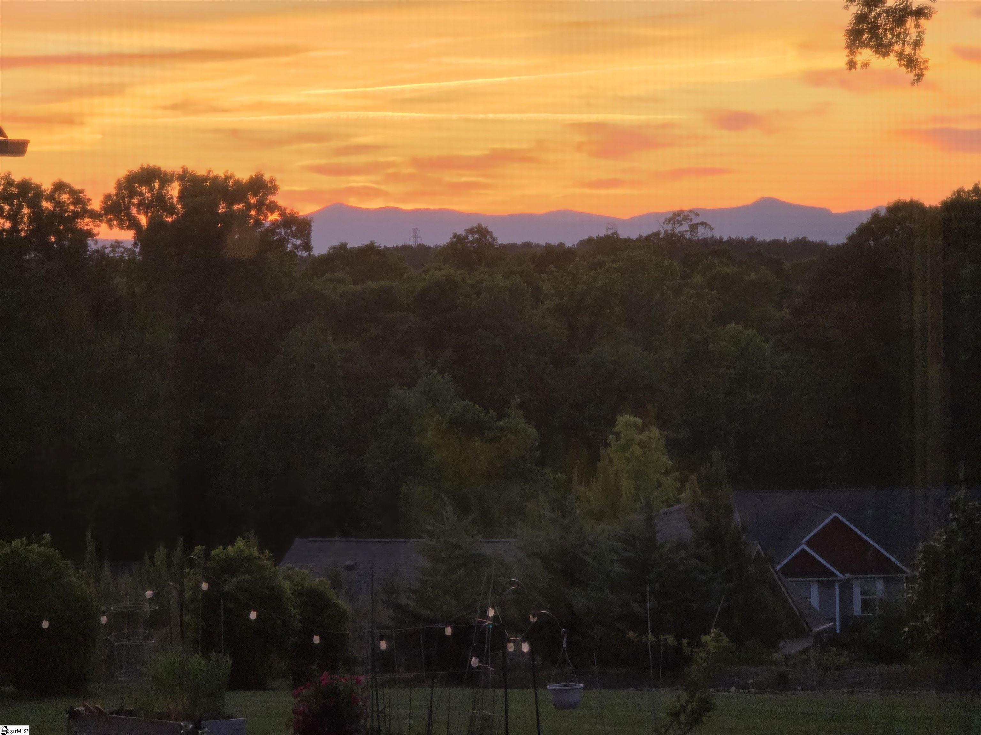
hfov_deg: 17.1
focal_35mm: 115
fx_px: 3259
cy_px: 368
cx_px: 490
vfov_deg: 12.9
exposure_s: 1/120
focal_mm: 18.6
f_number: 3.4
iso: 500
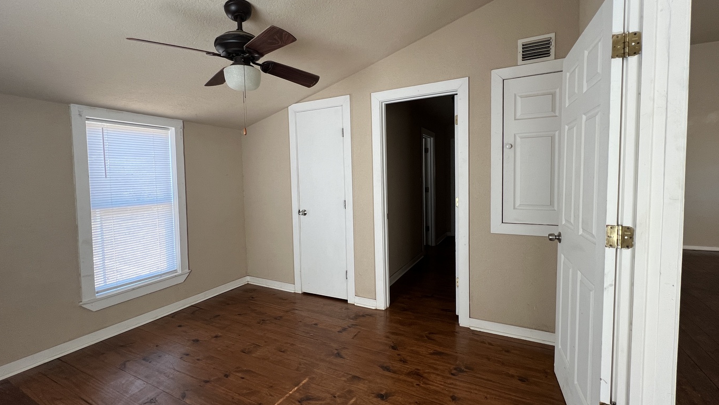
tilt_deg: -2.9
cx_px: 366
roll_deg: +1.3
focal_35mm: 15
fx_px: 286
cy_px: 192
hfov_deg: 103.0
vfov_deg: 70.5
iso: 100
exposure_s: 1/99
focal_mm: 1.57
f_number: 1.8
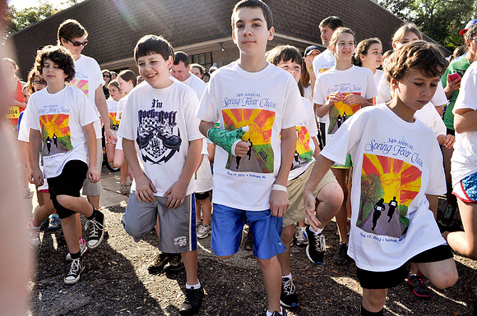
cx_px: 238
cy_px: 158
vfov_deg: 47.8
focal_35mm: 27
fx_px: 357
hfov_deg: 67.5
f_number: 8
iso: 400
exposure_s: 1/1250
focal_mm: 18
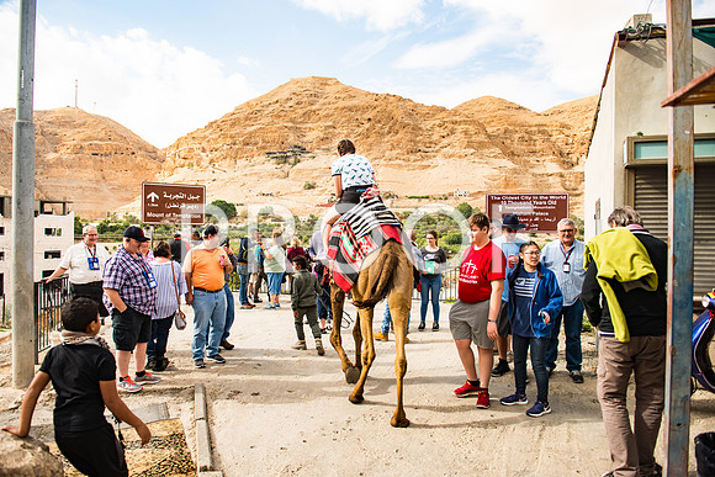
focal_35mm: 24
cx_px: 358
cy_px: 238
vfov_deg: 53.2
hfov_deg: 73.7
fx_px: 477
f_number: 2.8
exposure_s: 1/2000
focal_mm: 24
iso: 200
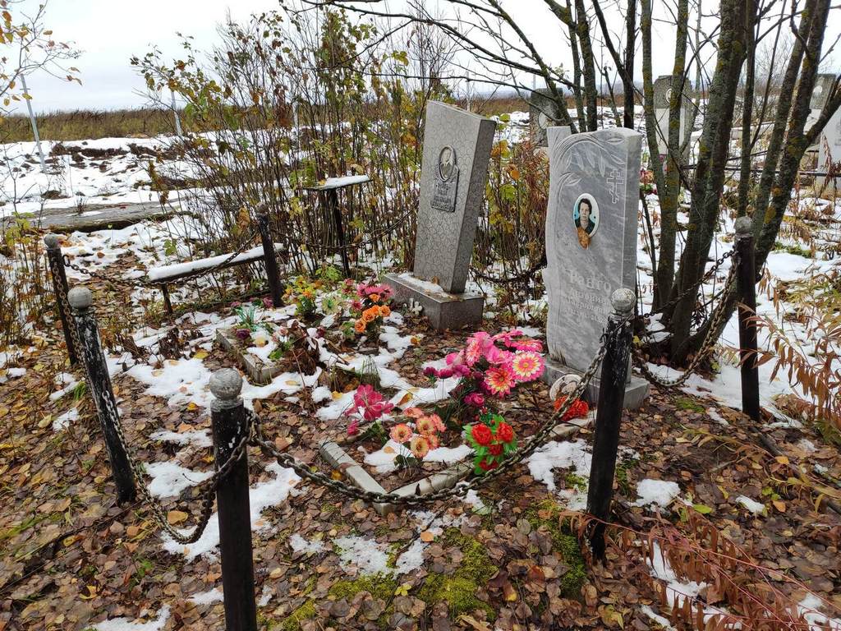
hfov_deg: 67.3
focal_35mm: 26
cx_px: 420
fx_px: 632
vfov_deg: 53.1
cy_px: 316
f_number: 1.75
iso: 112
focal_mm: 4.77
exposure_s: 1/171
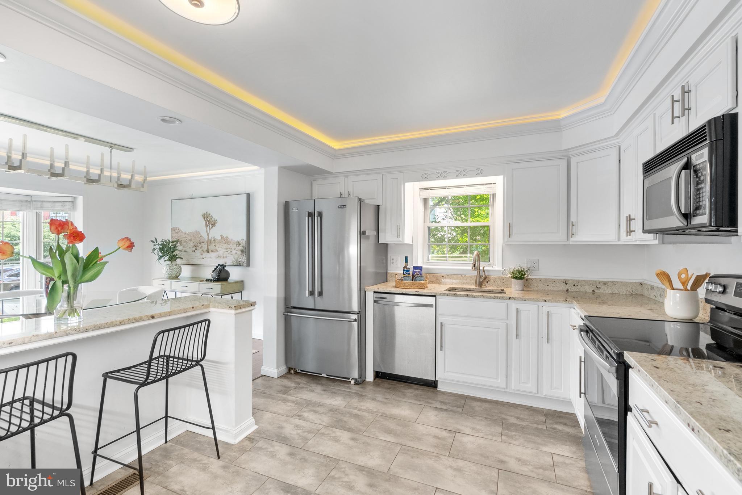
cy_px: 248
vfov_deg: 73.8
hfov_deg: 96.7
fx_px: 330
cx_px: 371
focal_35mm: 16
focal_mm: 16
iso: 800
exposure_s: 1/10
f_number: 8
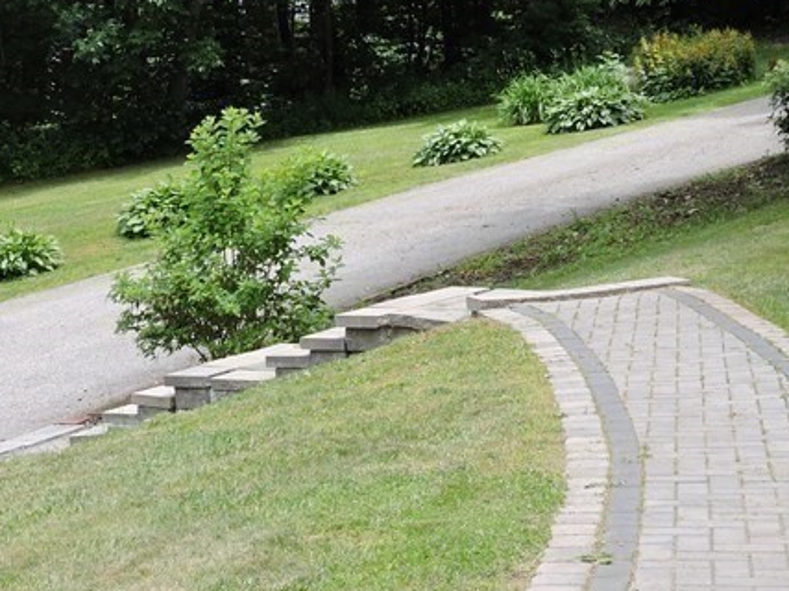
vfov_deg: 15.4
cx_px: 333
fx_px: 2188
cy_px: 299
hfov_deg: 20.4
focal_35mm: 96
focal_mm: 7.2
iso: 100
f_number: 3.8
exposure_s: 1/320
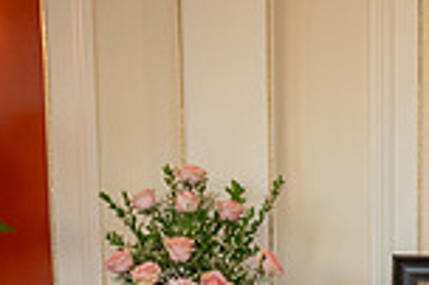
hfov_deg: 17.9
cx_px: 548
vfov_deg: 11.6
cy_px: 545
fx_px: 1274
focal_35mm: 107
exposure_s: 1/160
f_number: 2.8
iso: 320
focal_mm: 24
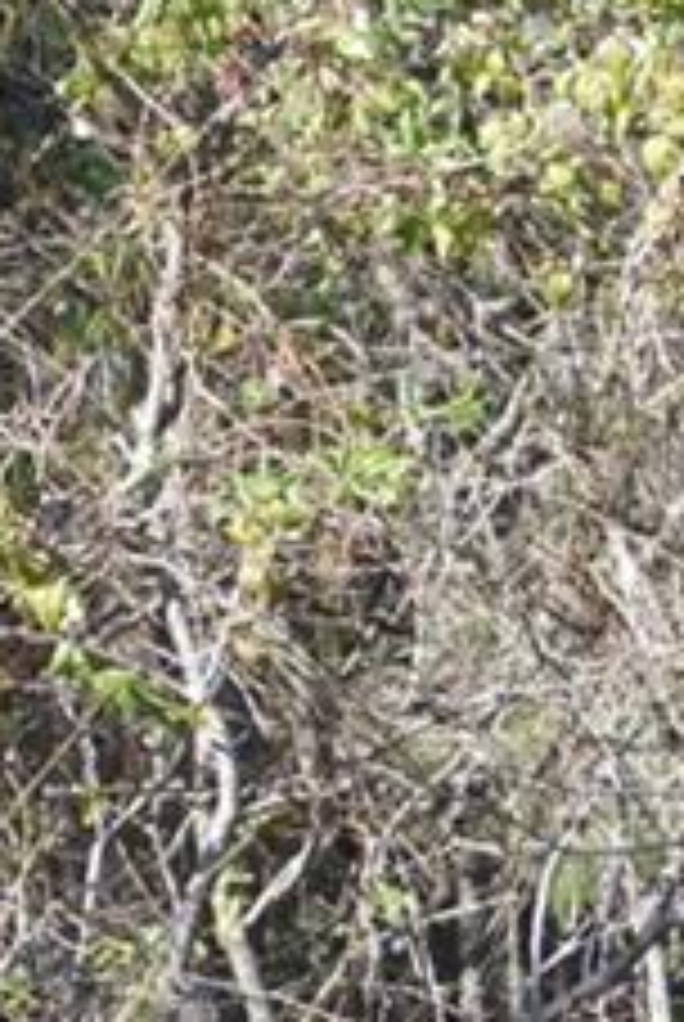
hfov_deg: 6.5
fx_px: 5370
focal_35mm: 189
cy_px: 131
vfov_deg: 10.8
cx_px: -1593
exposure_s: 1/160
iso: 320
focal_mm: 28
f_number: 4.5
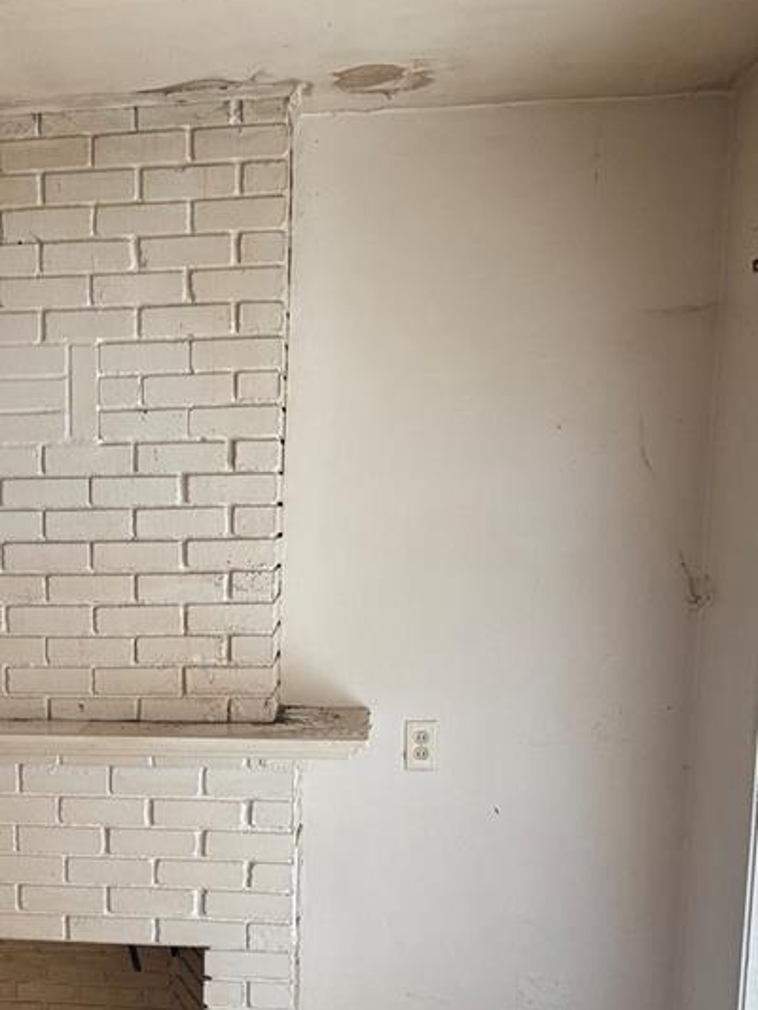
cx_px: 34
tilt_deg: -8.2
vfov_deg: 34.6
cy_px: 790
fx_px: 1576
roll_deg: +1.1
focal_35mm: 54
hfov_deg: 25.9
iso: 320
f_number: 1.78
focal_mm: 6.76
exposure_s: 1/60
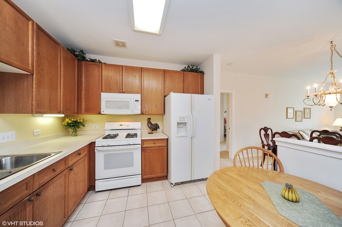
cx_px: 171
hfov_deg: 112.6
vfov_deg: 89.9
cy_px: 114
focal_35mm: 12
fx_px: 114
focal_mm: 12
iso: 200
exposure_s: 1/10
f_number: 8
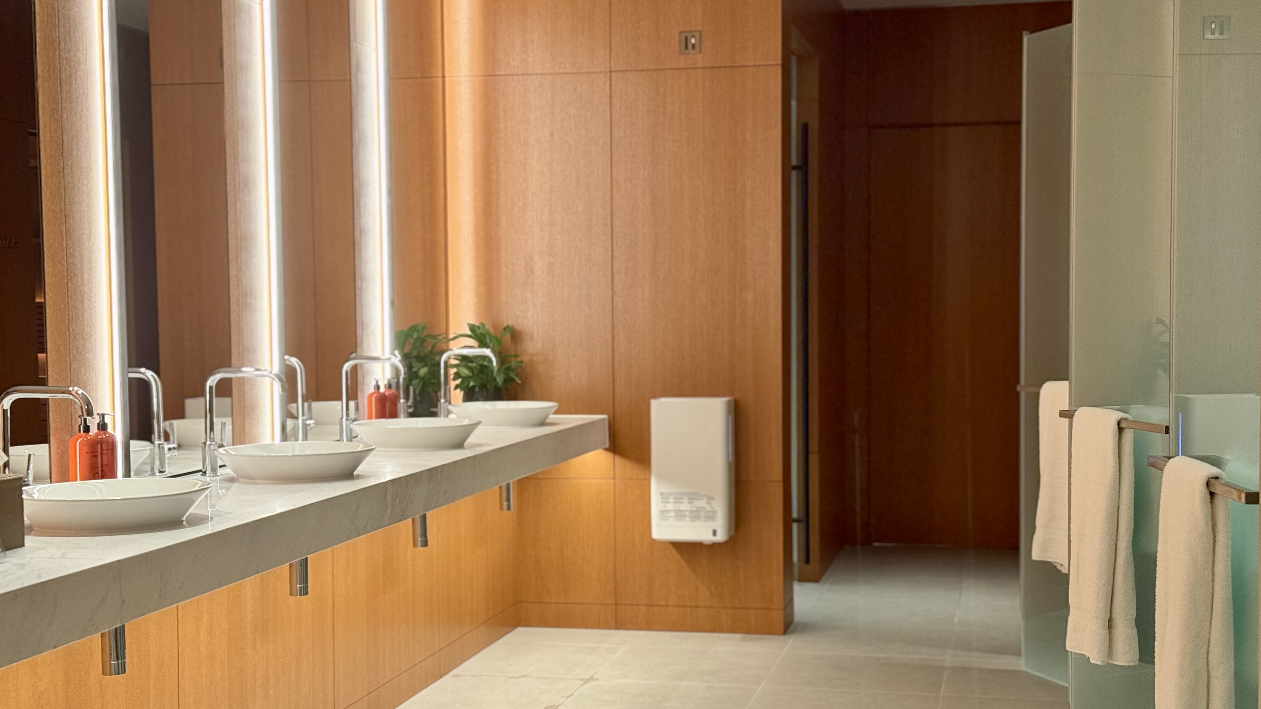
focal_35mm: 53
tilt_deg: -3.1
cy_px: 386
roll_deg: +0.5
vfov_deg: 22.6
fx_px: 1772
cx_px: 626
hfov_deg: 39.2
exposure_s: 1/40
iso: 400
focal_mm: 6.76
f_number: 1.78
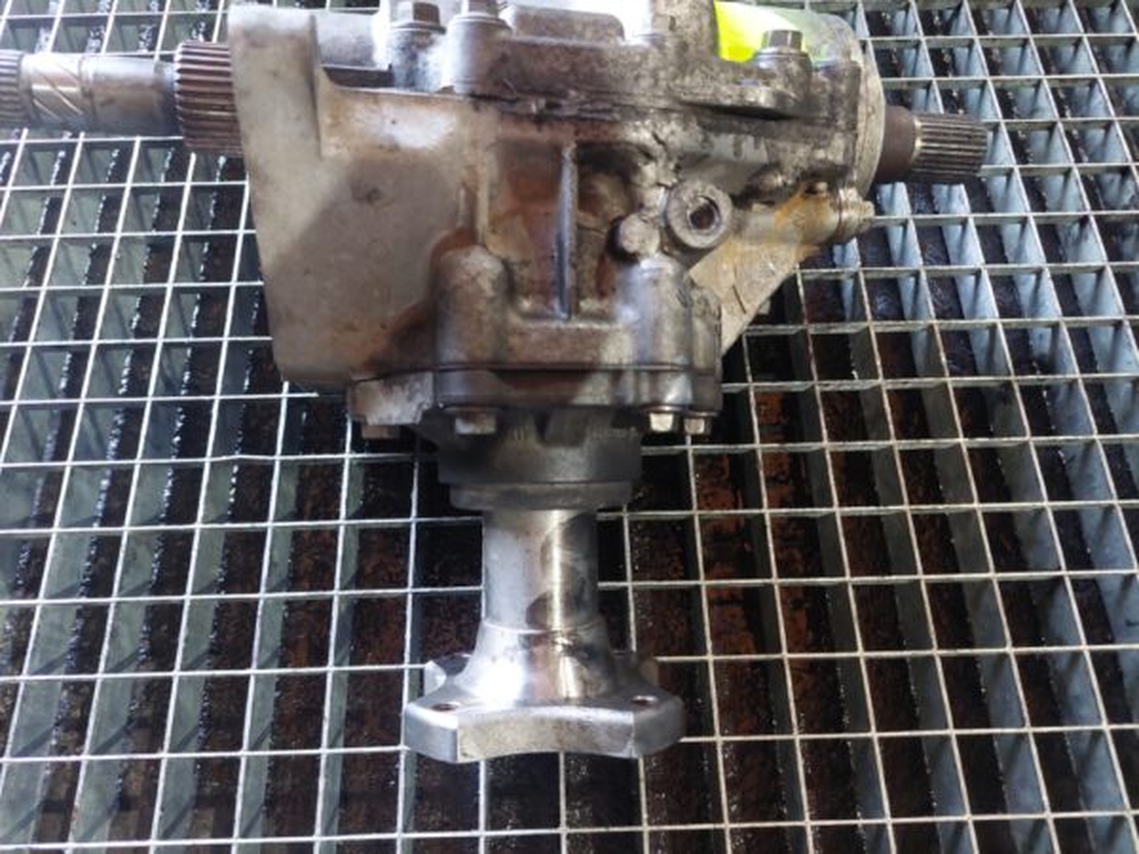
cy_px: 427
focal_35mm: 25
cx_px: 570
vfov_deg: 54.9
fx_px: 823
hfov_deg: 69.4
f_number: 1.8
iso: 400
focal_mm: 5.23
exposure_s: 1/33.3
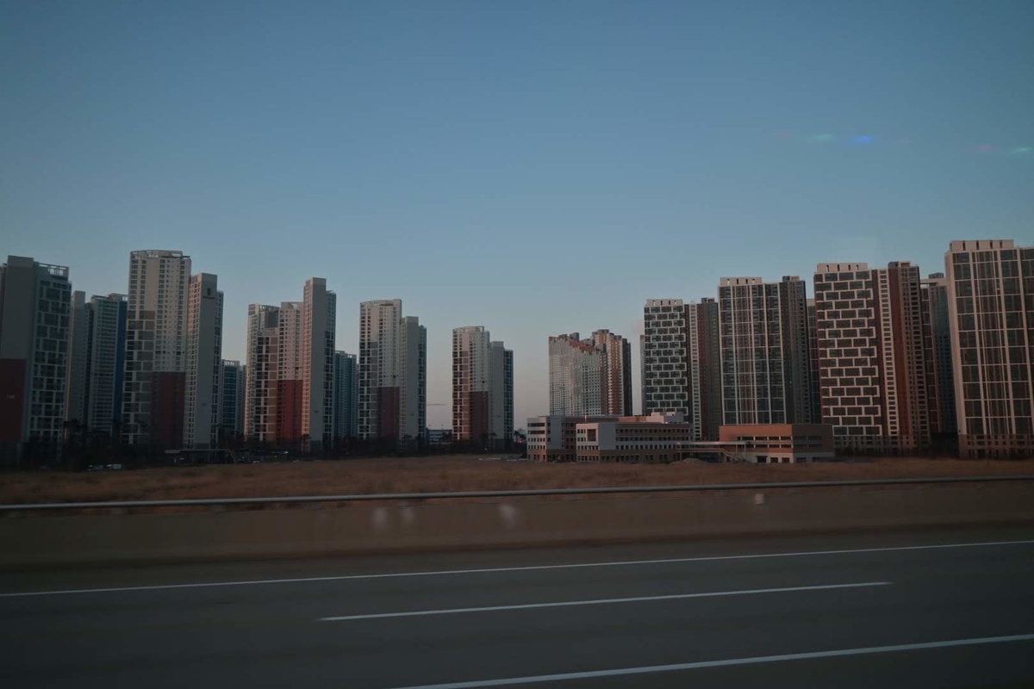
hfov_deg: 67.4
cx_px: 517
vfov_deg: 47.9
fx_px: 775
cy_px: 344
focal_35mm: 27
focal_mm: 18
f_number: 4.5
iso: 100
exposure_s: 1/125
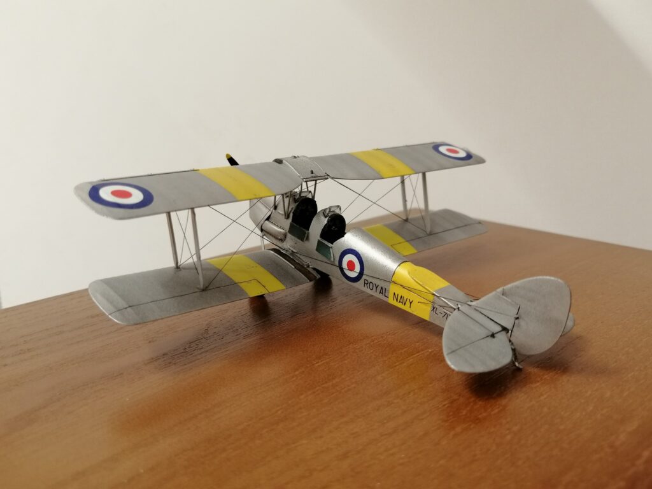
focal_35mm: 33
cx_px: 326
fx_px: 622
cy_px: 244
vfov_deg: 42.9
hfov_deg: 55.4
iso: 250
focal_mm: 3.95
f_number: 1.8
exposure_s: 1/33.3
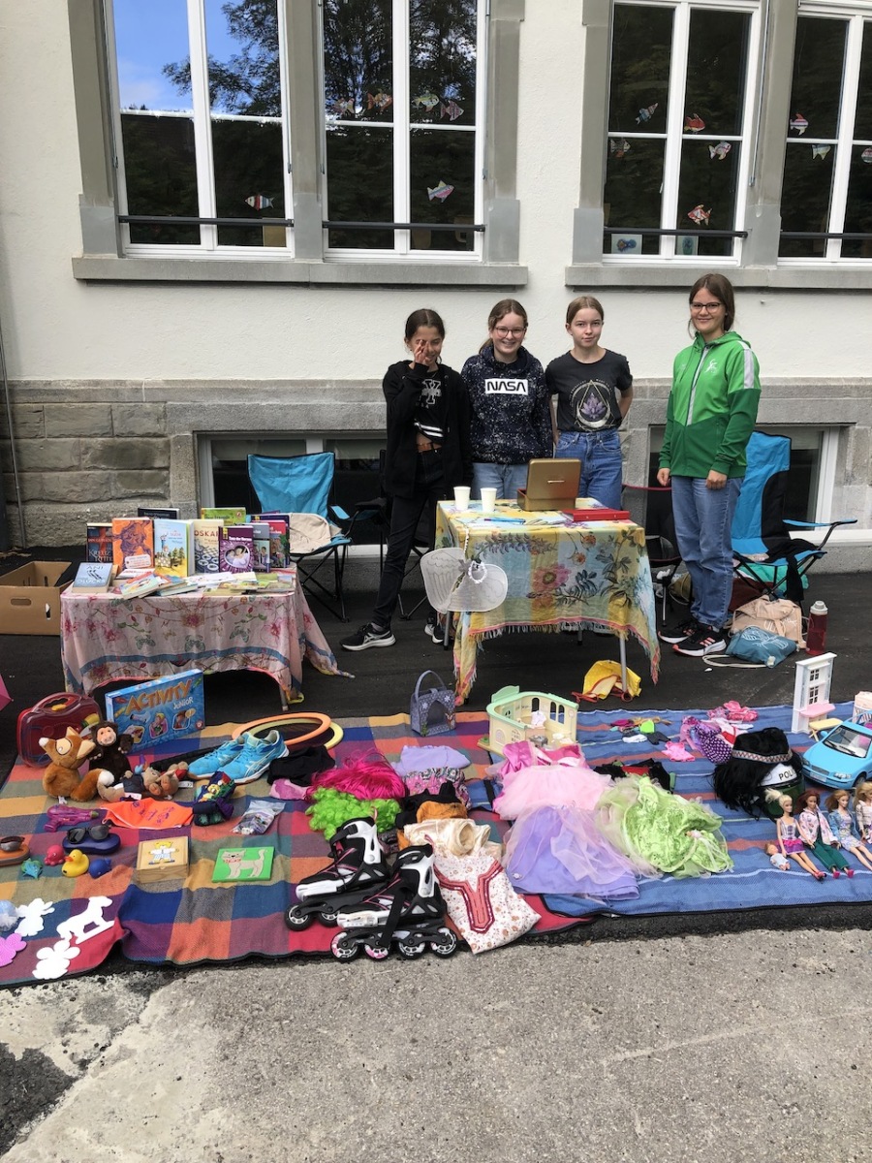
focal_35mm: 28
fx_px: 940
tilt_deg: -14.7
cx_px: 436
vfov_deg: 63.4
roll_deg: +0.3
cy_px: 582
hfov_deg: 49.7
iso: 20
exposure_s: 1/322
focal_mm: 3.99
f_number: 1.8
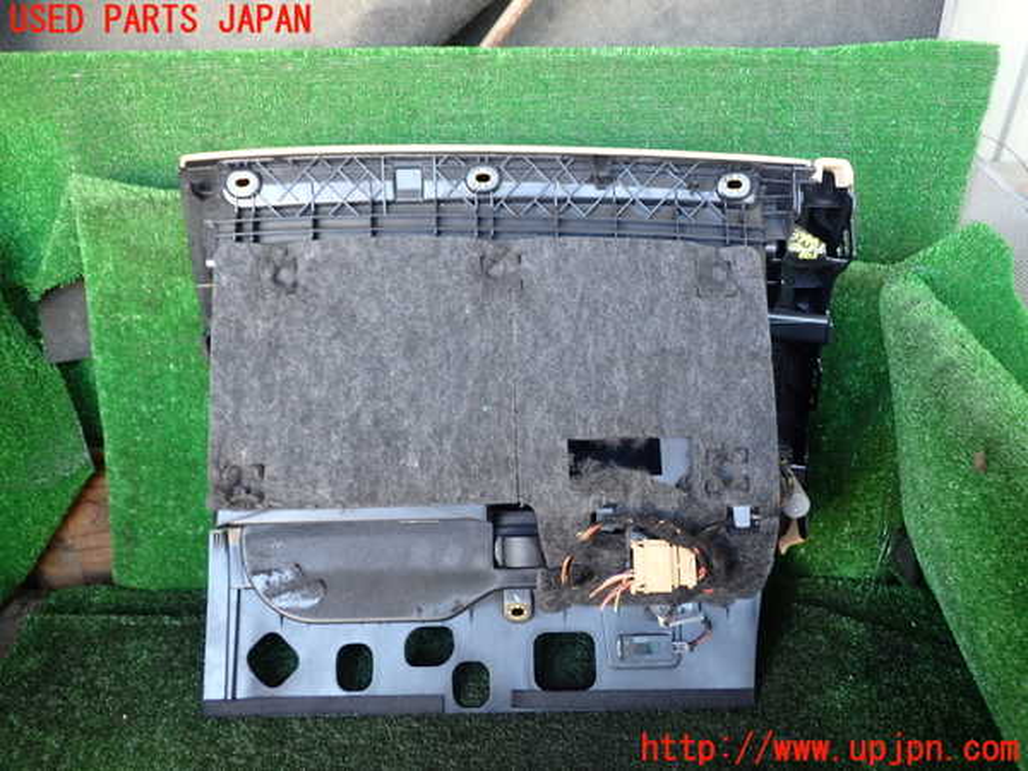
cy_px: 386
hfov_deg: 60.0
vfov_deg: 46.8
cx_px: 514
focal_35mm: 30
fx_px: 891
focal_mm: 5.4
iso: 200
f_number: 2.3
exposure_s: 1/40
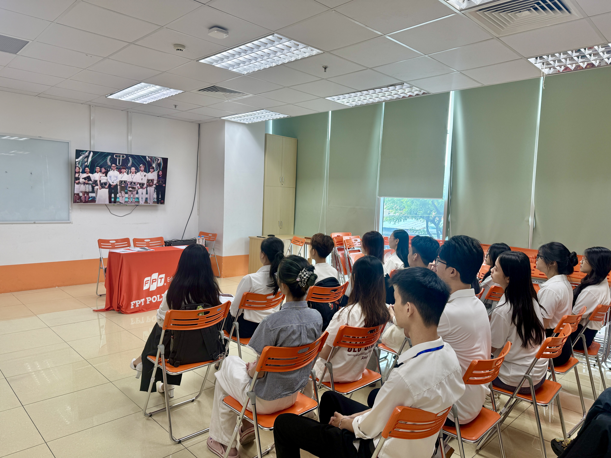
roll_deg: -2.8
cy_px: 229
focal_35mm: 24
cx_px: 306
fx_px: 424
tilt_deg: -5.2
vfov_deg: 56.8
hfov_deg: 71.6
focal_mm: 6.76
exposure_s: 1/100
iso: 80
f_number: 1.78
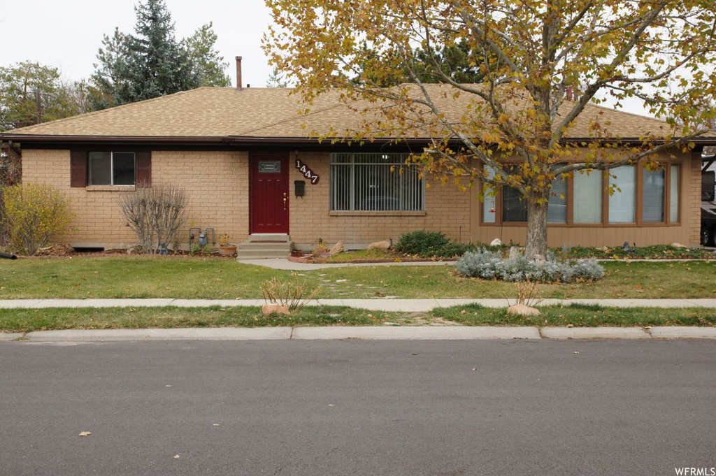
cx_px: 358
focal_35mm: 45
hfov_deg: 43.6
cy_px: 238
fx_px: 894
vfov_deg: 29.8
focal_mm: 30
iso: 100
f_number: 8
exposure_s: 1/80
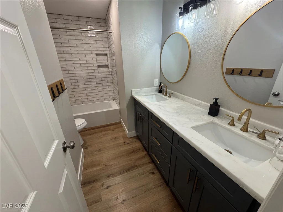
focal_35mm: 14
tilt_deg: -22.0
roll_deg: +1.7
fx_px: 114
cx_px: 142
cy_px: 106
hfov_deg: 102.1
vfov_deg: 85.7
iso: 250
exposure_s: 1/120
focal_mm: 2.22
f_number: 2.2
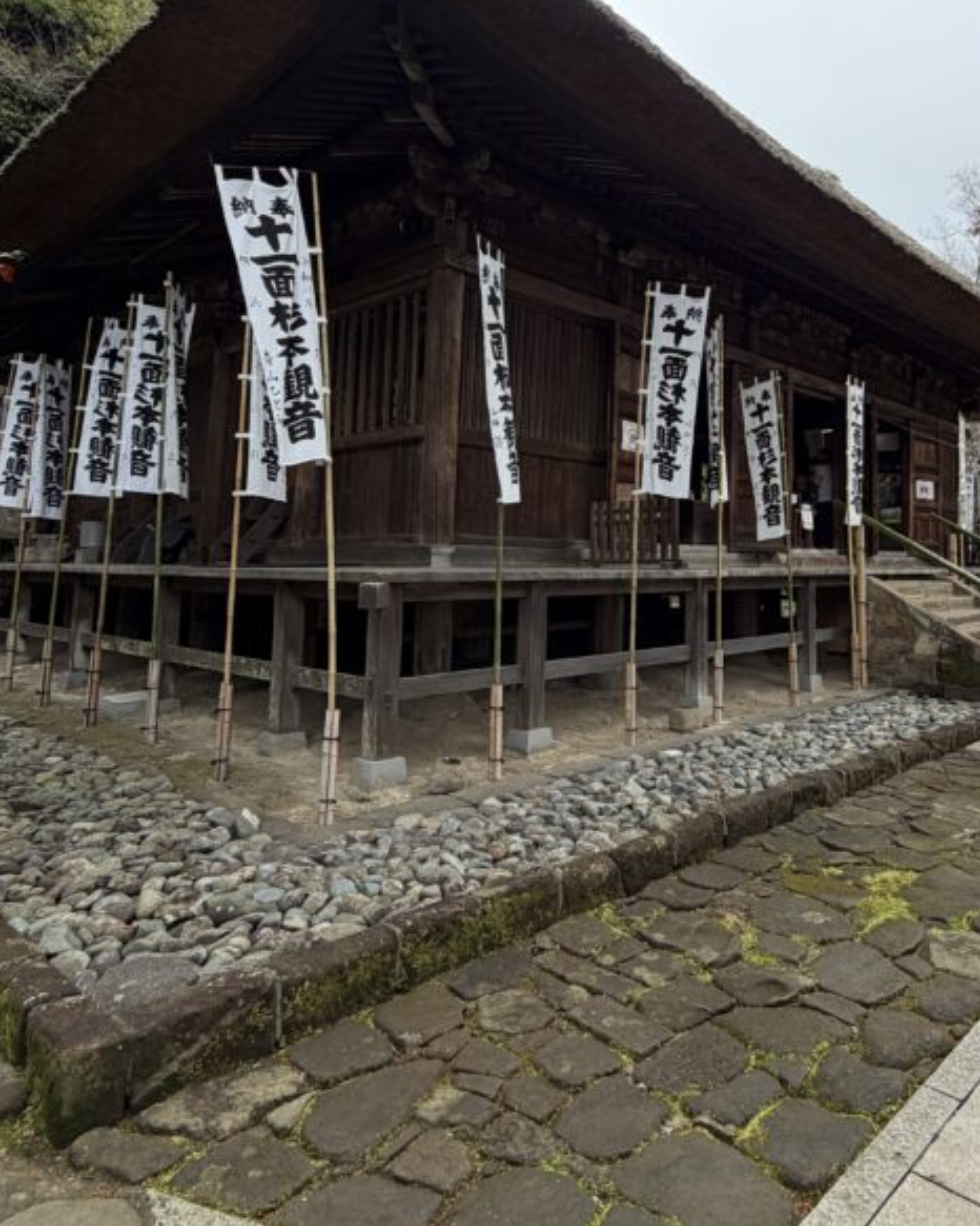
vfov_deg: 69.4
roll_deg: -0.5
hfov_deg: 57.1
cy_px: 471
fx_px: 871
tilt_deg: +6.3
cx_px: 677
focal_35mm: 24
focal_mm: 2.22
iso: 40
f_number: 2.2
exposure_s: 1/134
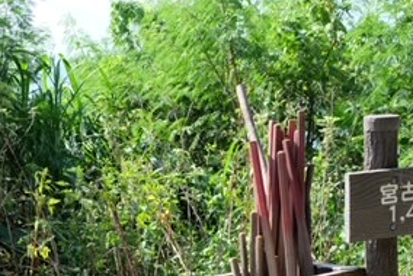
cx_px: 225
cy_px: 296
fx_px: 723
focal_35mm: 63
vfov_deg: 20.7
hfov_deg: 31.8
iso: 400
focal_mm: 18.8
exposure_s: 1/350
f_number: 5.6
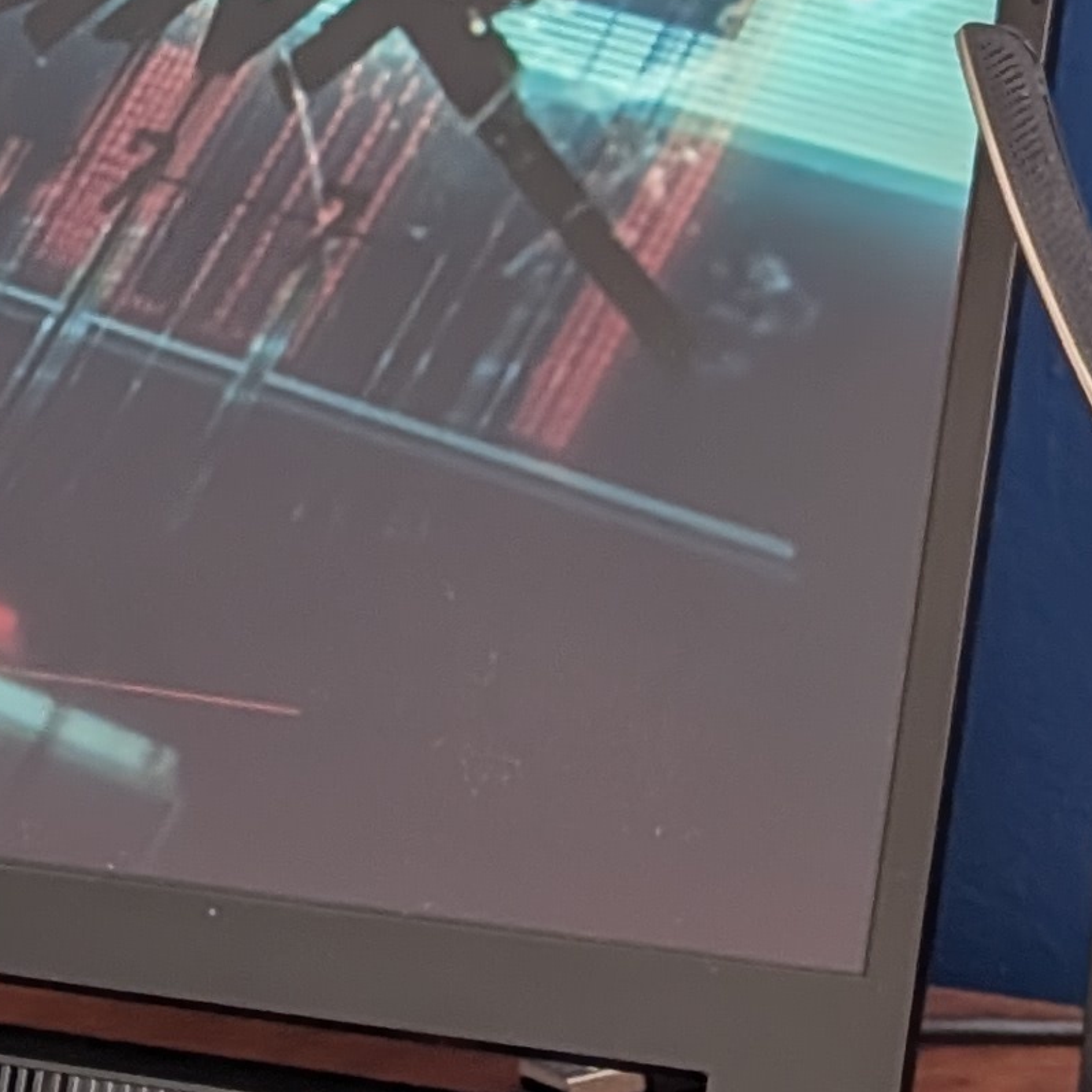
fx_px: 7923
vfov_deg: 7.9
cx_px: -533
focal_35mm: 222
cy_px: 654
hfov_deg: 7.7
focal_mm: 6.9
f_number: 1.68
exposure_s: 1/106
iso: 99
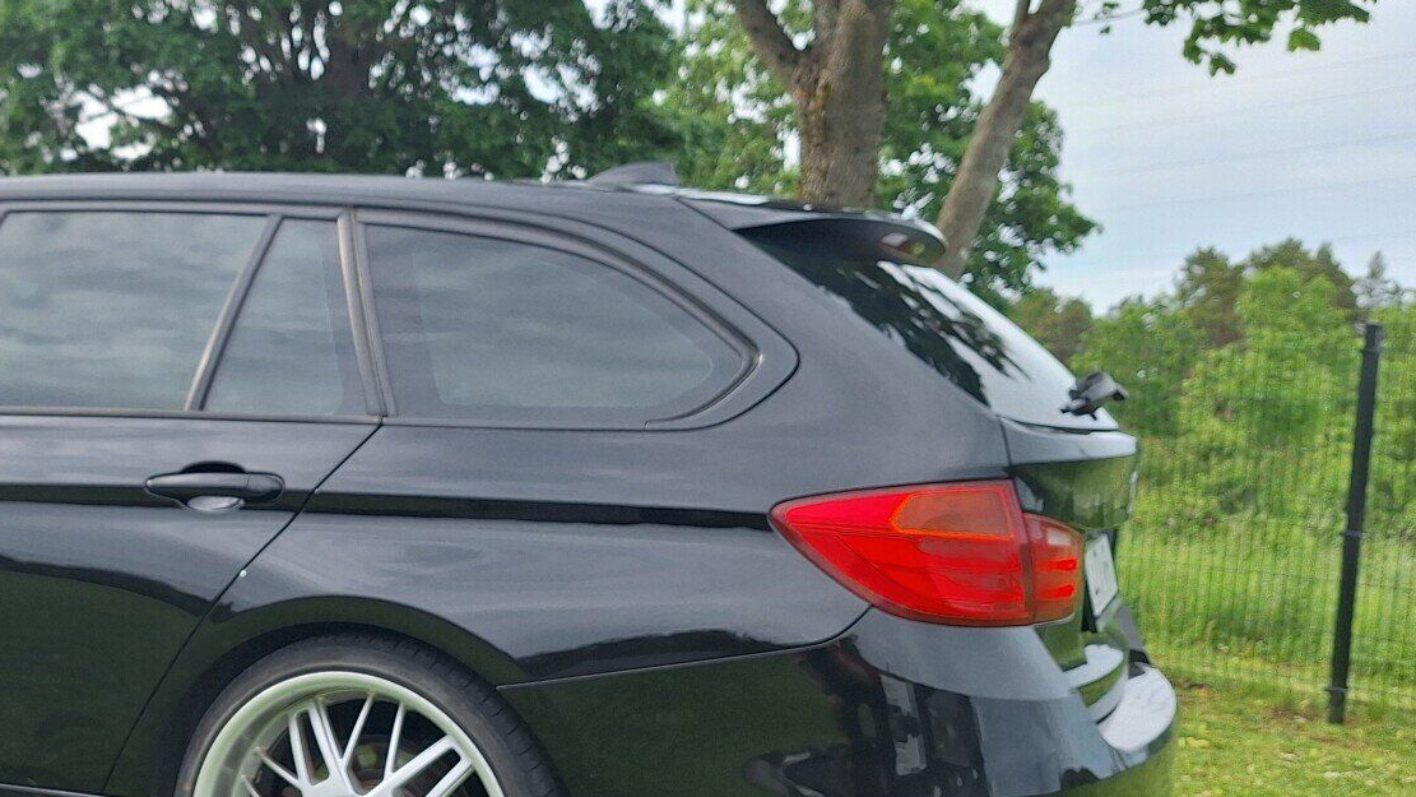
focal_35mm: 44
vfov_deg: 27.0
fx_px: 1652
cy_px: 516
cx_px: 190
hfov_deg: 43.1
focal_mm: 5.54
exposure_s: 1/958
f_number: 1.8
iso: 40
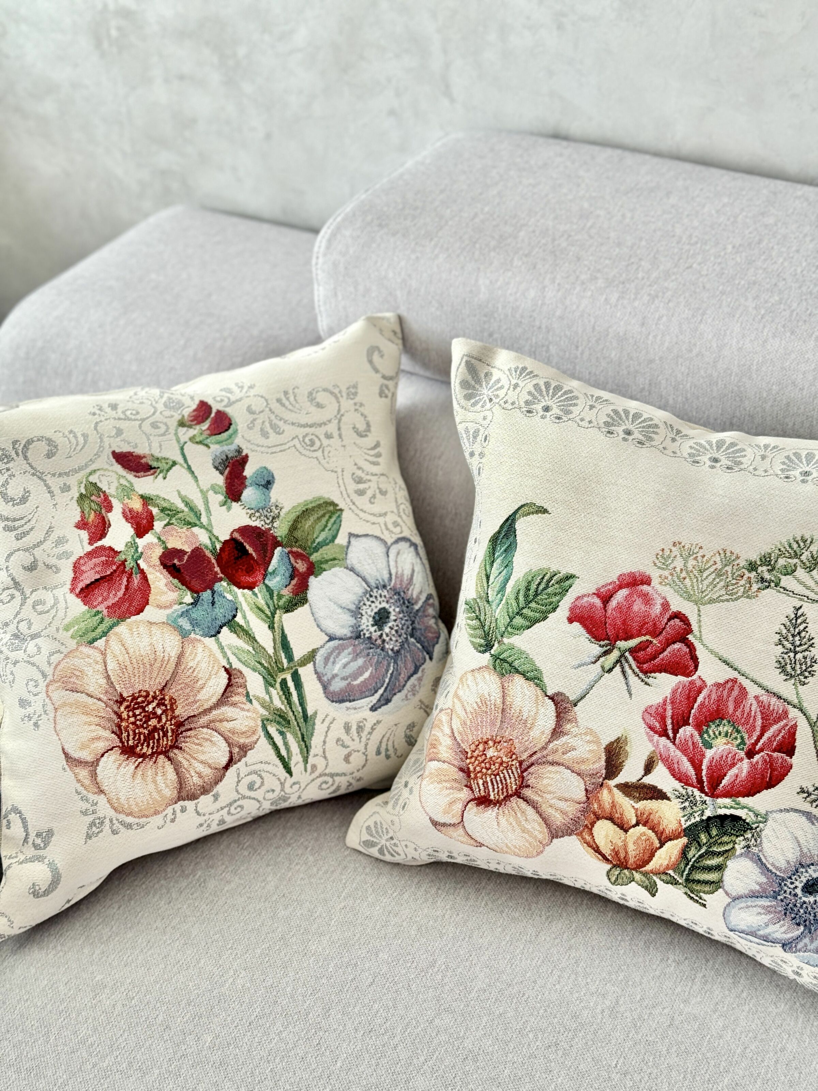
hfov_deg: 30.3
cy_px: 546
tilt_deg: -36.5
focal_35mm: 48
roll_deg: -0.6
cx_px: 409
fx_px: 1512
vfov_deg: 39.7
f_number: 1.78
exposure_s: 1/110
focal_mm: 6.86
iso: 100
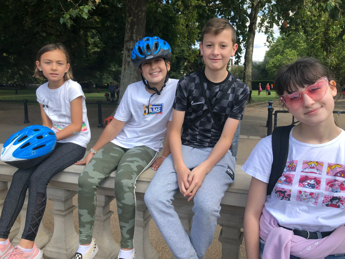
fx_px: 279
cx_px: 172
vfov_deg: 49.7
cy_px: 130
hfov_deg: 63.4
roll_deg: +0.3
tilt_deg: -7.9
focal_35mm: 28
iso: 20
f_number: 1.8
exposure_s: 1/649
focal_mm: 3.99
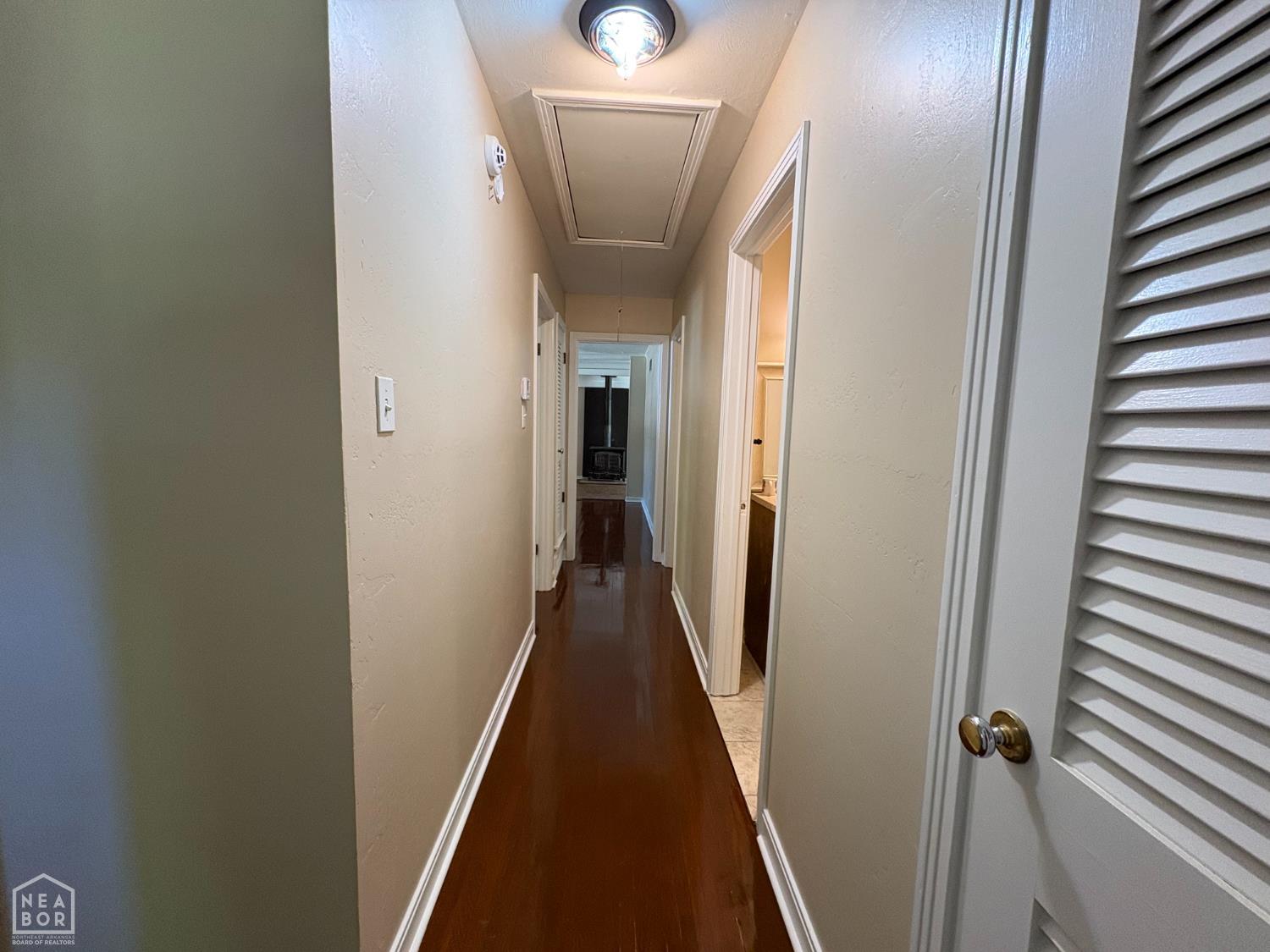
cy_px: 476
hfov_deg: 102.1
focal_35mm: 14
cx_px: 635
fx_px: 514
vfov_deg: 85.7
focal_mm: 2.22
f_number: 2.2
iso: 250
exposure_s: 1/60
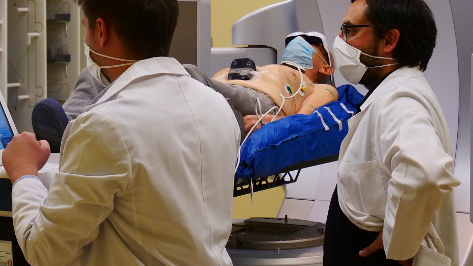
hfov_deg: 22.9
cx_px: 204
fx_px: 1166
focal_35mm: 93
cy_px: 102
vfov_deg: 13.0
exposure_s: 1/200
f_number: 5.6
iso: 1600
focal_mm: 33
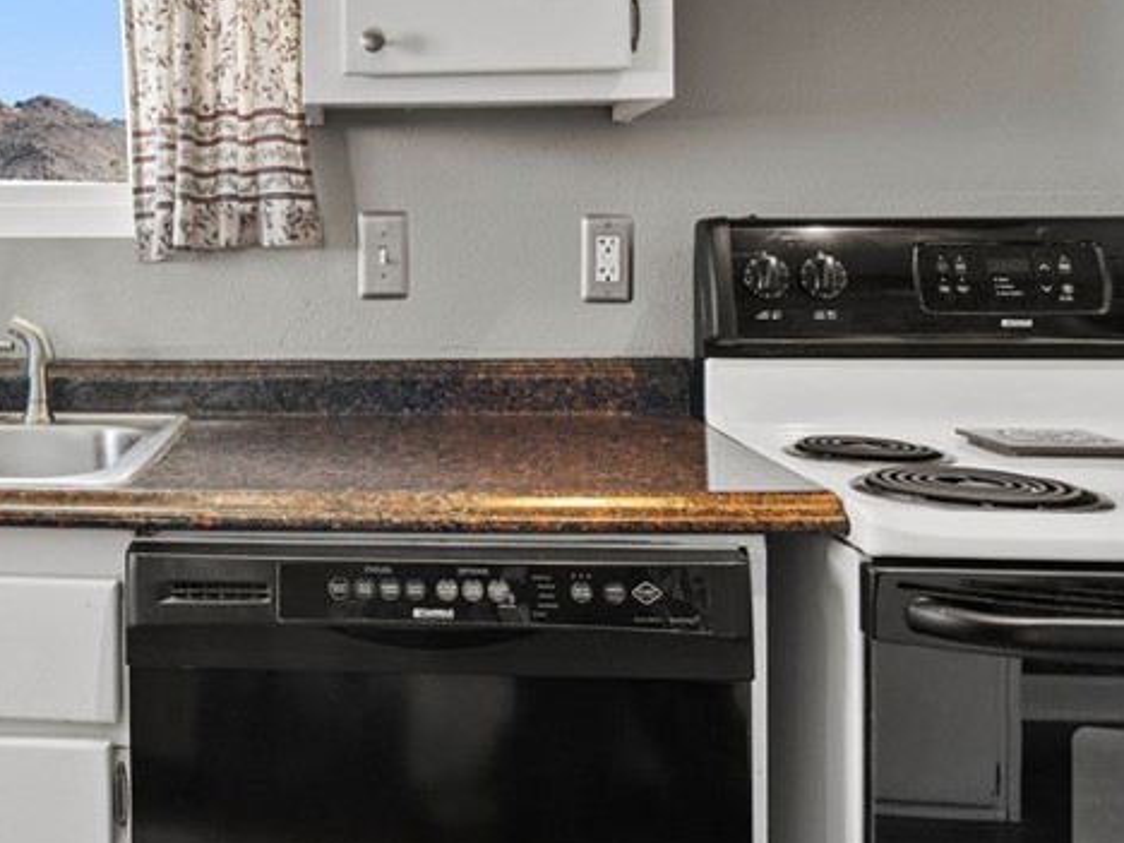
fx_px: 1333
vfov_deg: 34.6
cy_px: 256
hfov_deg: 43.4
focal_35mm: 41
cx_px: 209
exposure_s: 1/2
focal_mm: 19.5
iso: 400
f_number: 10
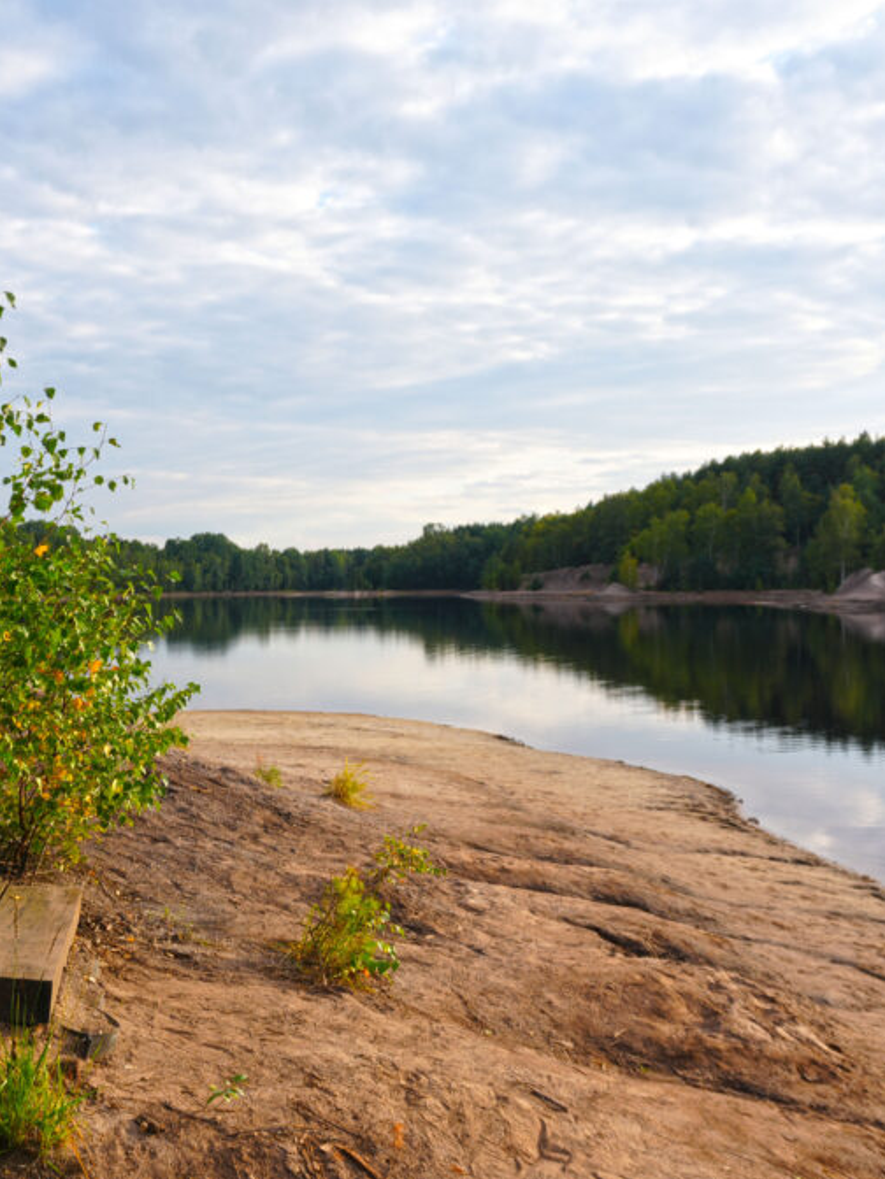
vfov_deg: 45.1
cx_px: 432
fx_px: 1423
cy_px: 597
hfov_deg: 34.6
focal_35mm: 42
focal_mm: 19
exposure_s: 1/250
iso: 100
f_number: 5
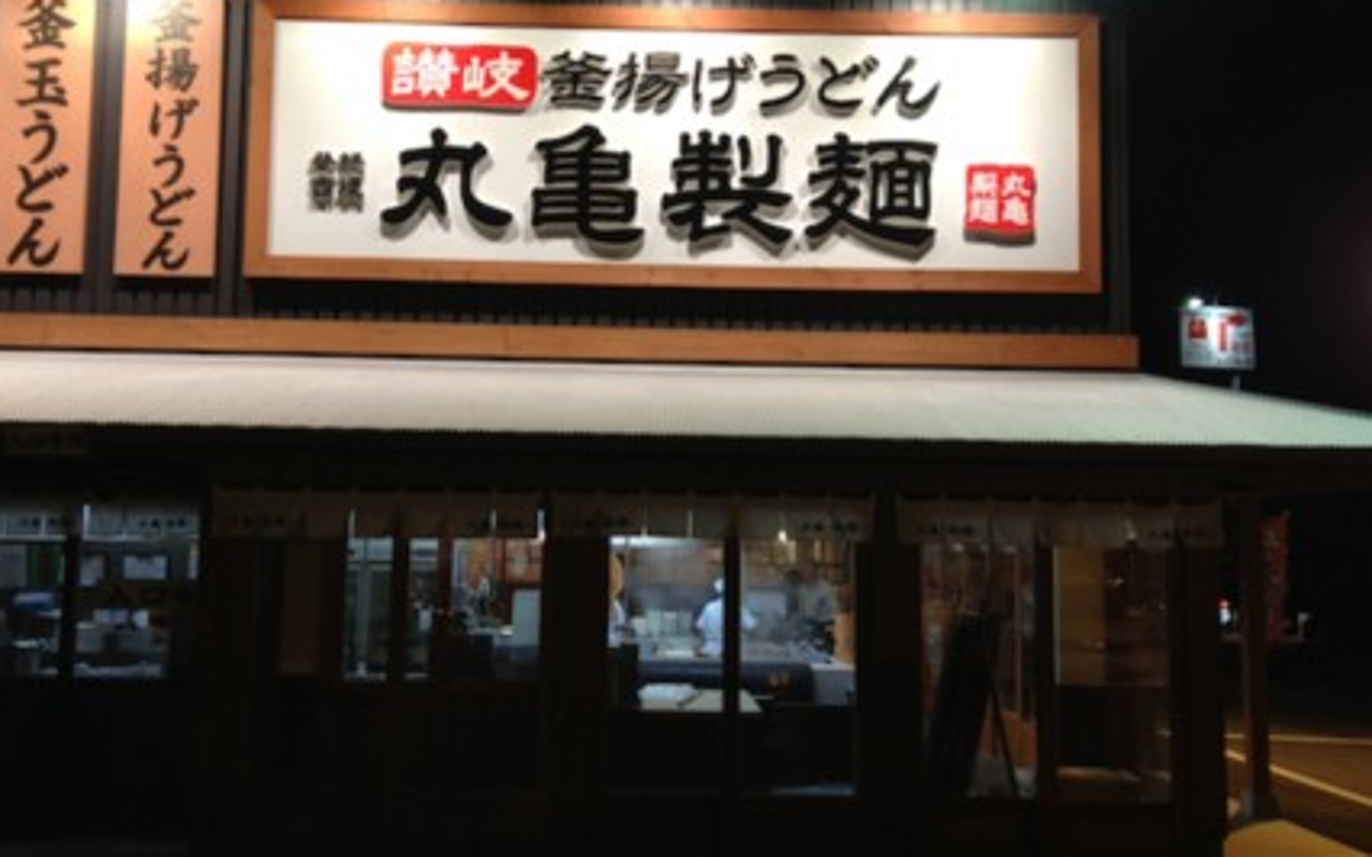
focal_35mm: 37
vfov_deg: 34.4
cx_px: 654
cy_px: 432
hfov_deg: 52.7
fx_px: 1383
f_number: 2.4
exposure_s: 1/24
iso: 50
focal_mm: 4.13
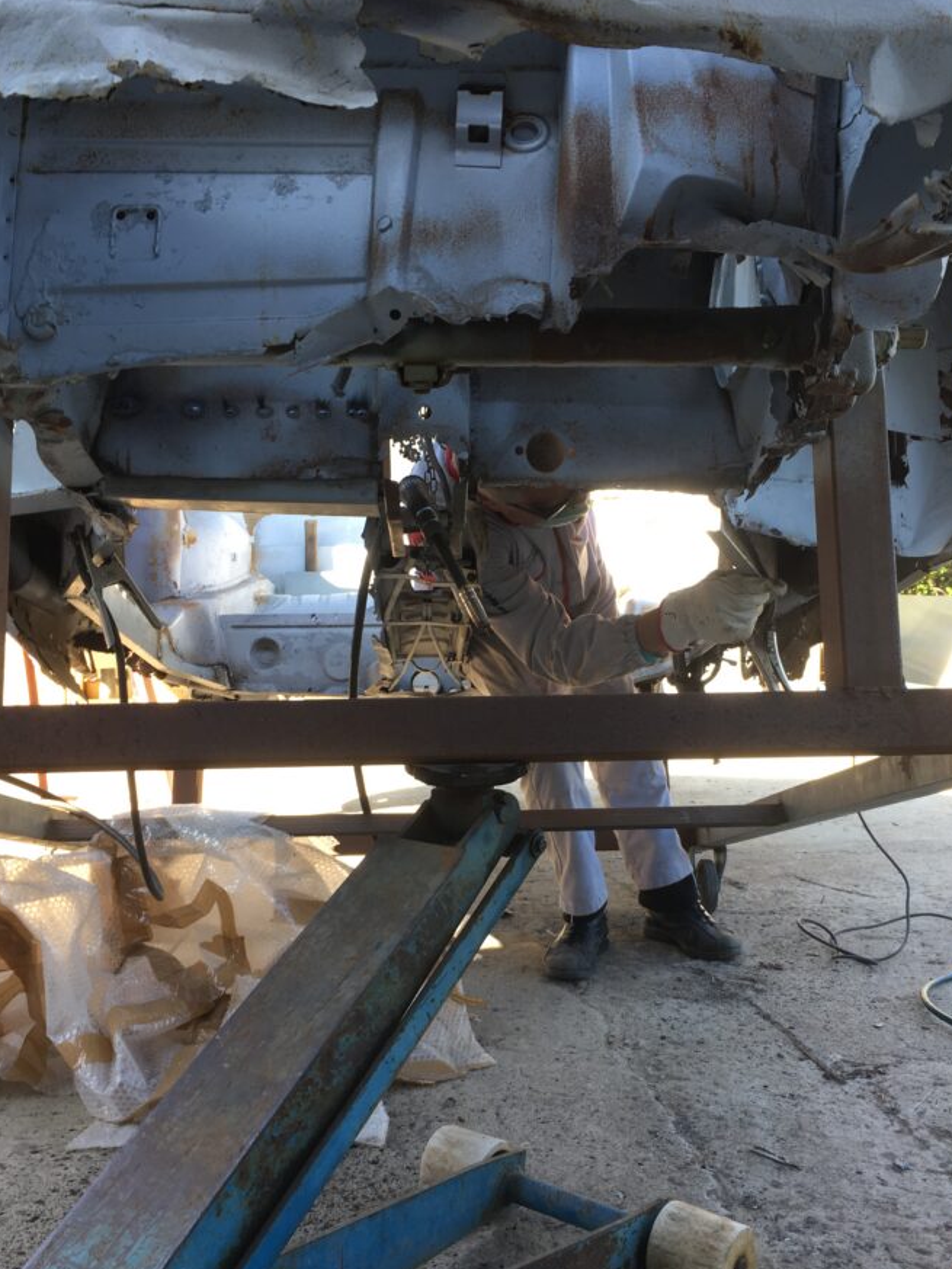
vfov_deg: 53.8
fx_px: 1246
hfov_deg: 41.8
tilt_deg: -9.7
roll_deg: +0.5
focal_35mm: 34
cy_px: 721
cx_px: 506
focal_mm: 4.15
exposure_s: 1/100
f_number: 2.2
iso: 25
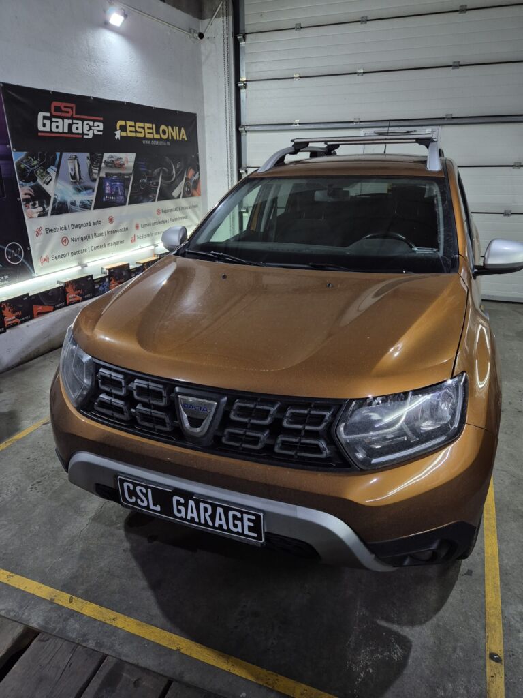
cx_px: 262
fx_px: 463
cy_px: 349
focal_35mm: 23
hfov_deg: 58.9
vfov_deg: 73.9
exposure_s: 1/100
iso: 80
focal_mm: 5.4
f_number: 1.8
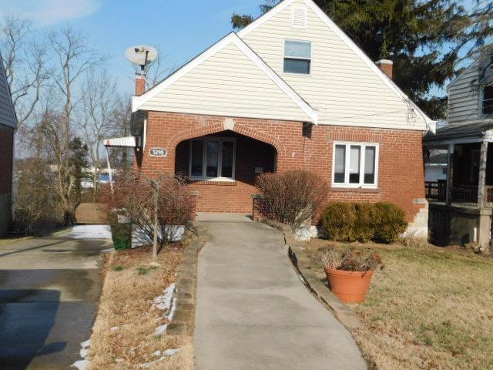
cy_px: 185
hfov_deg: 51.4
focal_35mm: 36
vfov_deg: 39.7
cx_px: 246
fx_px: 513
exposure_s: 1/400
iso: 125
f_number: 7
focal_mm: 6.3
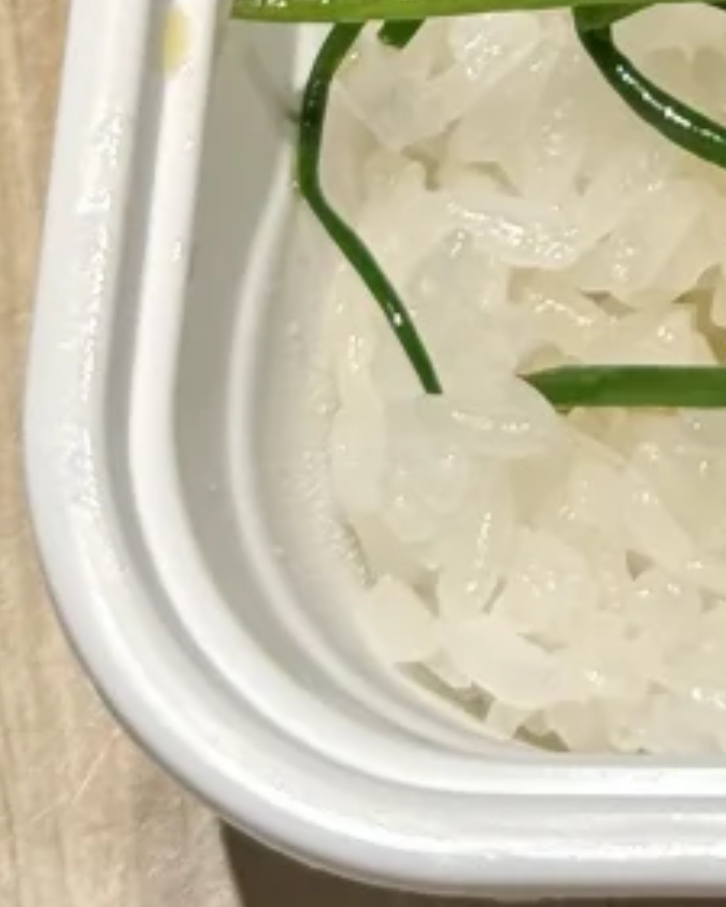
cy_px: -1223
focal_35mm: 240
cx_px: 1613
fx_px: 6443
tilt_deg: -60.1
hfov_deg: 6.2
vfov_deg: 7.5
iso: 100
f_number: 1.78
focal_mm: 6.76
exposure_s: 1/84
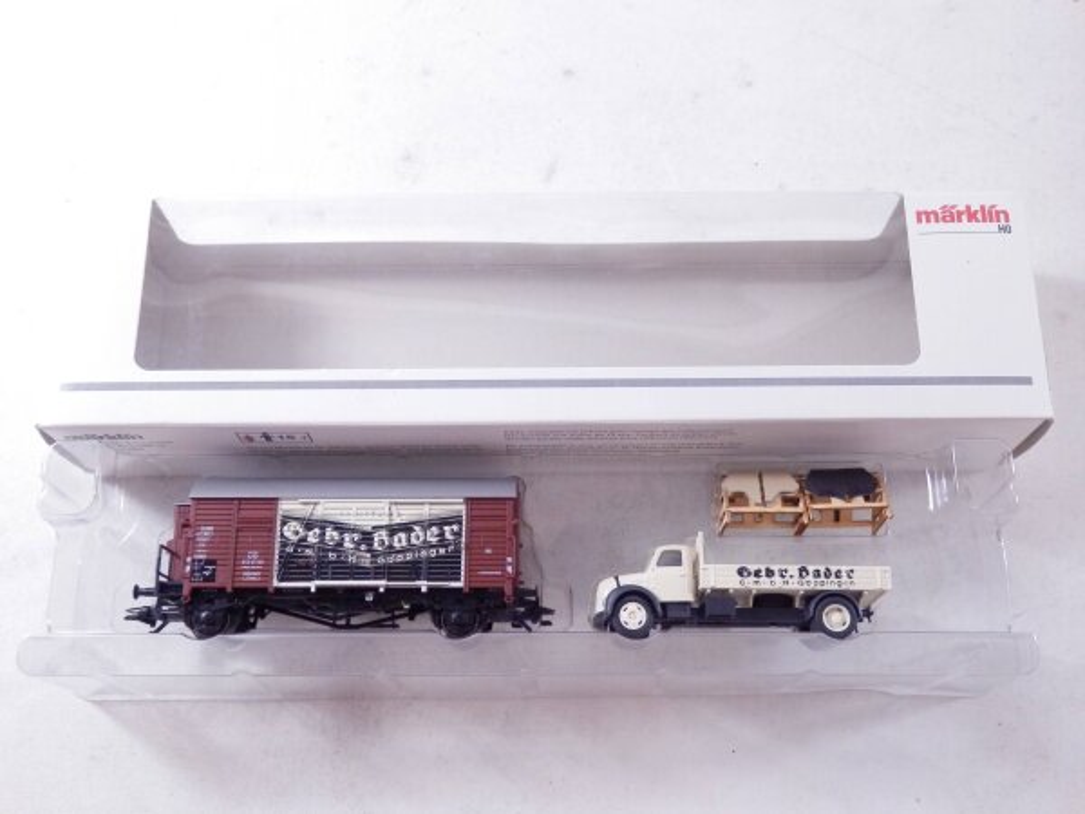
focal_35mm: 37
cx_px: 542
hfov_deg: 50.1
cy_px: 407
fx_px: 1160
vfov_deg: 38.7
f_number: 3.6
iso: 640
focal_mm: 6.6
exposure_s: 1/160
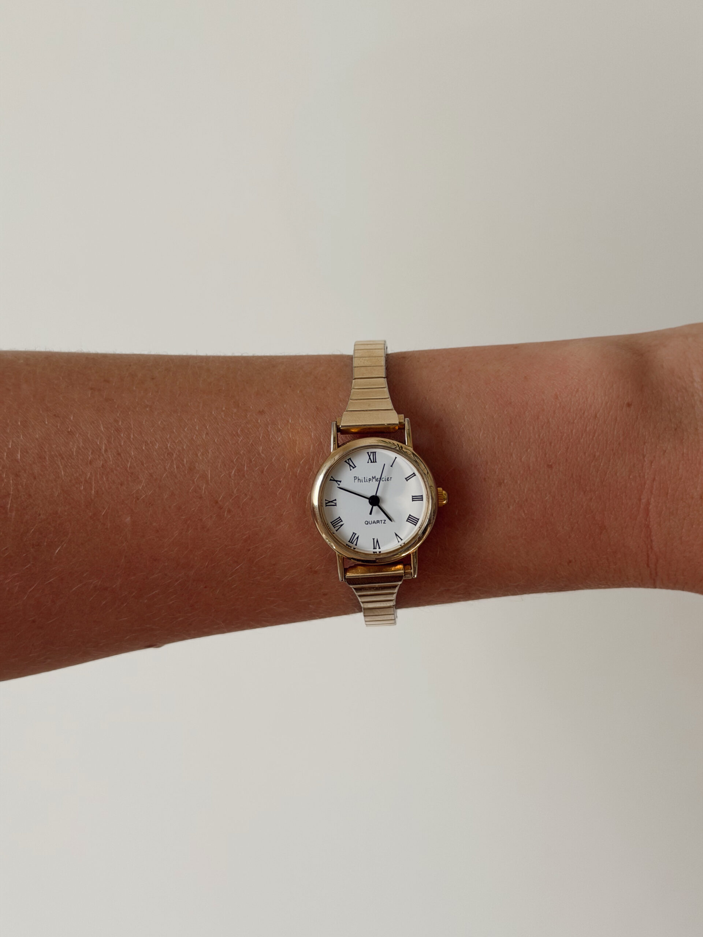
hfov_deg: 30.3
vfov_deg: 39.7
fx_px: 1300
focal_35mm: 48
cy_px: 468
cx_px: 352
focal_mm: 6.76
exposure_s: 1/274
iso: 64
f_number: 1.78
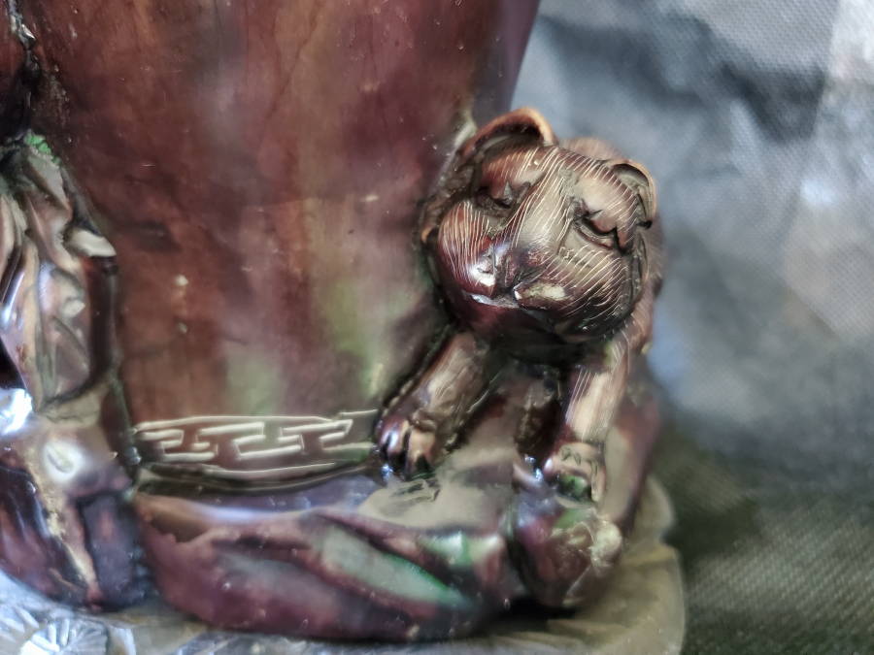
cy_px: 328
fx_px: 656
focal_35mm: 26
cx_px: 437
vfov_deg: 53.1
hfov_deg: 67.3
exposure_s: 1/20
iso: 640
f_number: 1.5
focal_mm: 4.3
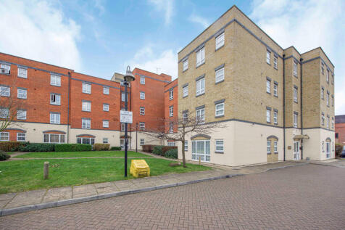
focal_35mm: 15
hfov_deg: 100.4
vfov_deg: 77.3
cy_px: 115
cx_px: 172
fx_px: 144
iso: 250
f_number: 9
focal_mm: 15
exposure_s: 1/40
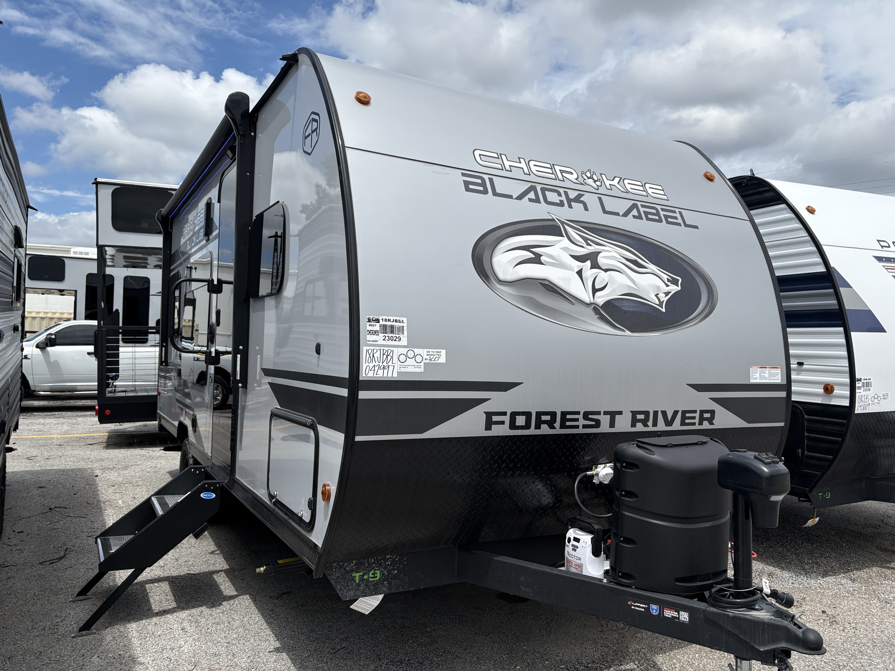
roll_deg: -1.8
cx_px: 448
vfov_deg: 53.1
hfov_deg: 67.3
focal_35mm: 26
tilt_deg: +4.7
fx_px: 672
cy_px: 336
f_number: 1.6
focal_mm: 5.96
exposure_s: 1/5814
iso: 50
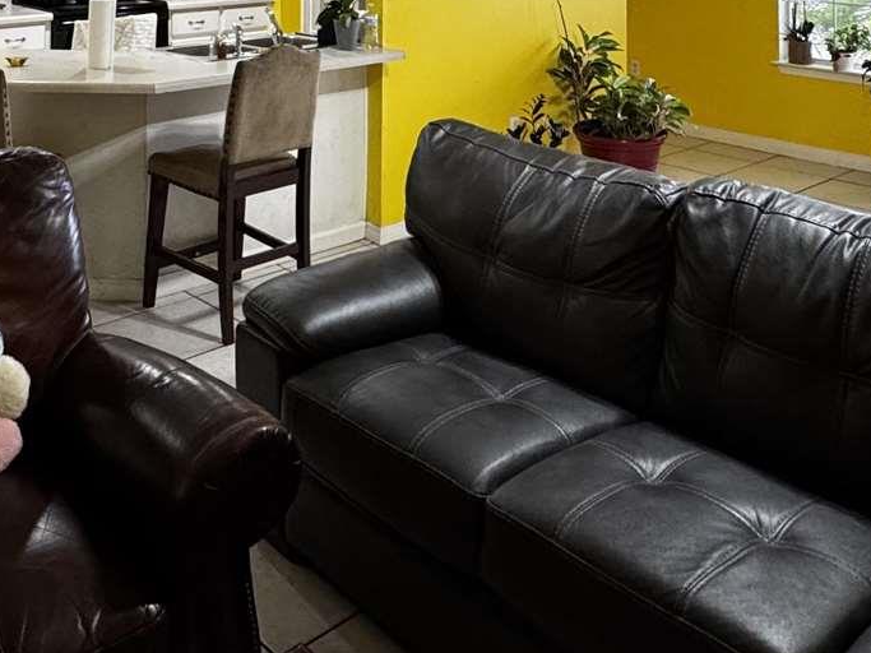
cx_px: 380
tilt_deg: +2.2
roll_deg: -0.6
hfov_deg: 44.7
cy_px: -152
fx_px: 1057
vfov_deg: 29.1
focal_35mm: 42
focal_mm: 2.22
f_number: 2.2
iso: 320
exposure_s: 1/60
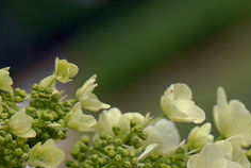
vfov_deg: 2.7
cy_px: 192
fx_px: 3588
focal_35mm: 514
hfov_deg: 4.0
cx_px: 250
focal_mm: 90
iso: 100
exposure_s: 1/125
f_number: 5.3
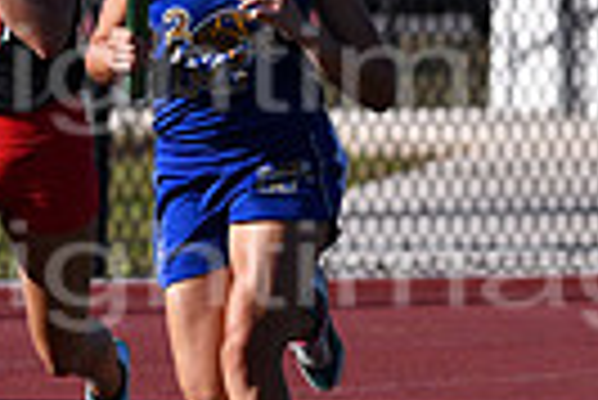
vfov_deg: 0.7
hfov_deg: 1.0
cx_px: 229
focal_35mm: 1965
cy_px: 178
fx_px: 32676
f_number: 5.6
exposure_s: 1/5000
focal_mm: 300
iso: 400
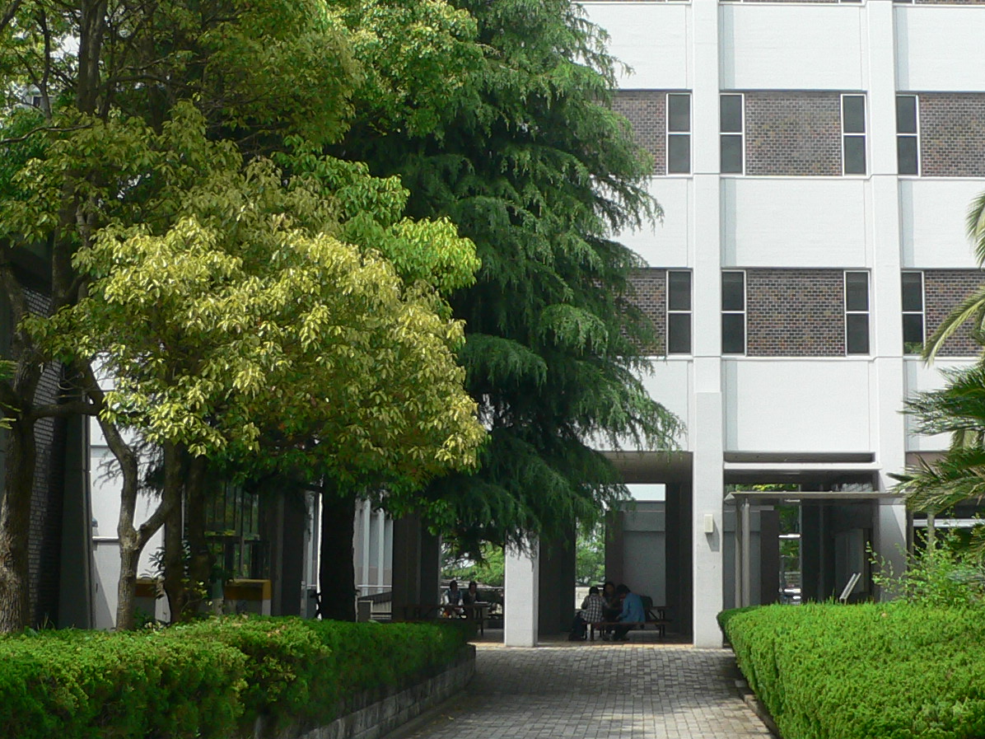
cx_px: 600
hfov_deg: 32.6
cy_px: 293
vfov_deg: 24.8
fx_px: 1679
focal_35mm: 59
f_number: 4
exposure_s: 1/250
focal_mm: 4.6
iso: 80
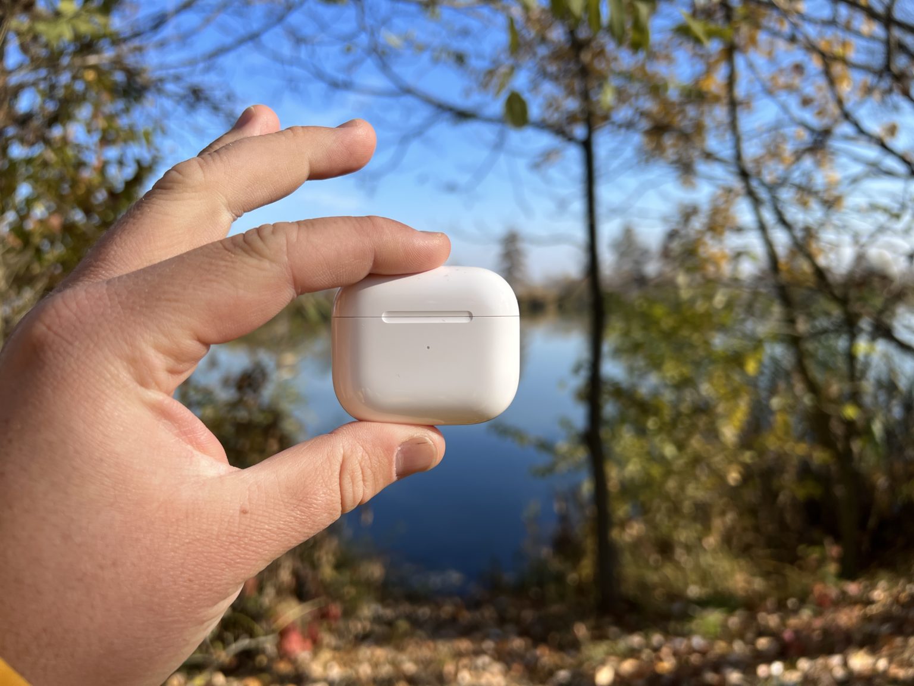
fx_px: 687
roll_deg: +1.3
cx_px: 457
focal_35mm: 26
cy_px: 343
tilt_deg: -4.1
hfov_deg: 67.3
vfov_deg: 53.1
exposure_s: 1/2841
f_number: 1.5
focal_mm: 5.7
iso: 50
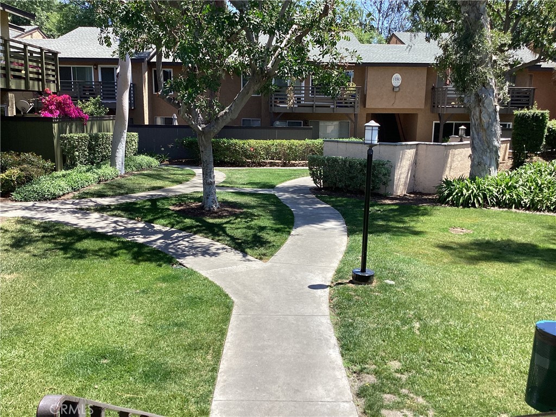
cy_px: 208
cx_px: 278
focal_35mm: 31
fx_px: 498
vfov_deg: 45.4
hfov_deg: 58.4
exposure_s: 1/631
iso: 25
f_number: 2.4
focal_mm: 3.3
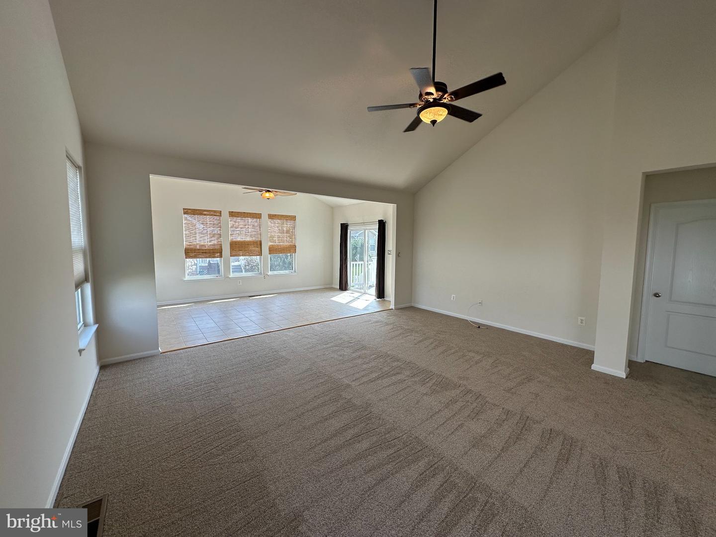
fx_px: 290
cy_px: 268
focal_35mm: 14
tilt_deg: -5.2
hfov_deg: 102.1
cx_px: 358
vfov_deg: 85.7
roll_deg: -0.8
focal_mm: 2.22
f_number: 2.2
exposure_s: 1/120
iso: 50
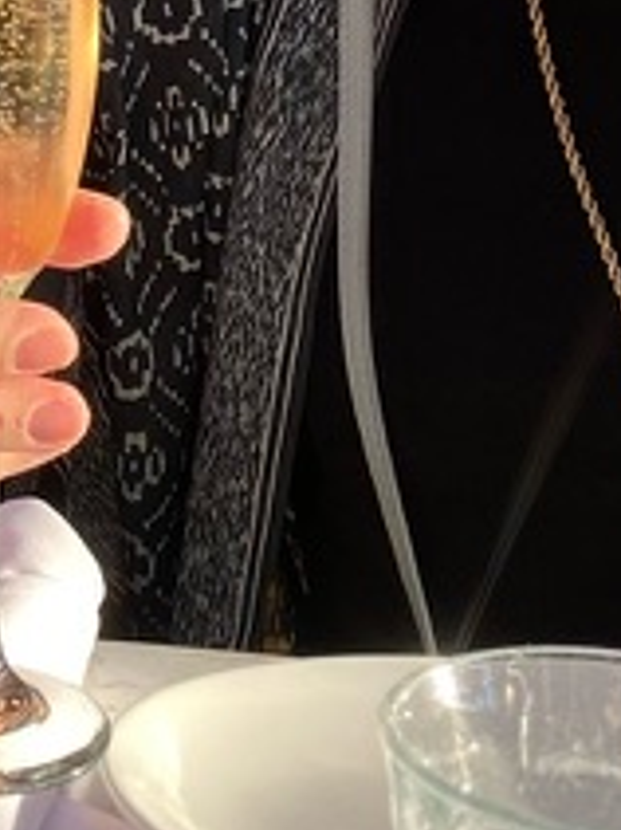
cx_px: -208
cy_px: -94
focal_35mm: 126
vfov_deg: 15.2
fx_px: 3017
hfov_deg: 11.4
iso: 32
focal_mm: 4.25
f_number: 1.8
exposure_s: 1/156
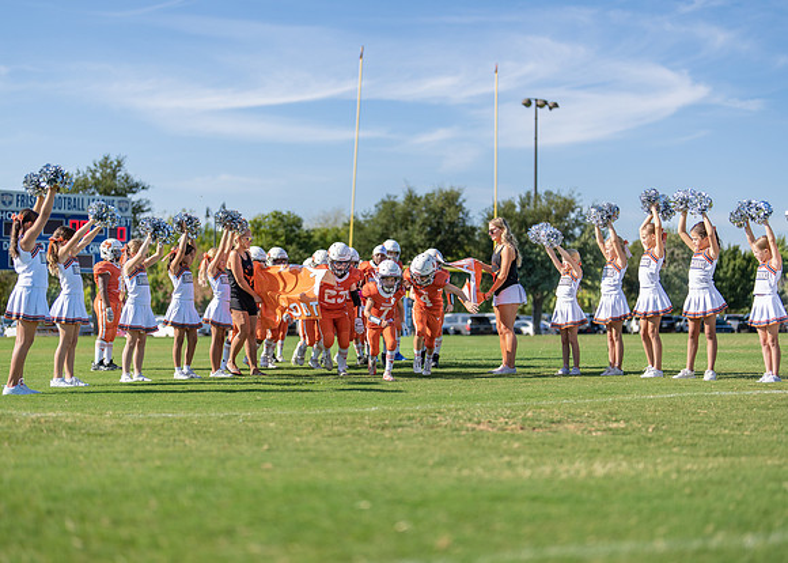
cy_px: 282
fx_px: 1172
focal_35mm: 52
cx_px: 394
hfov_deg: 37.2
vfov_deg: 27.0
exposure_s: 1/5000
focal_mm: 50
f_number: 1.2
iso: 100
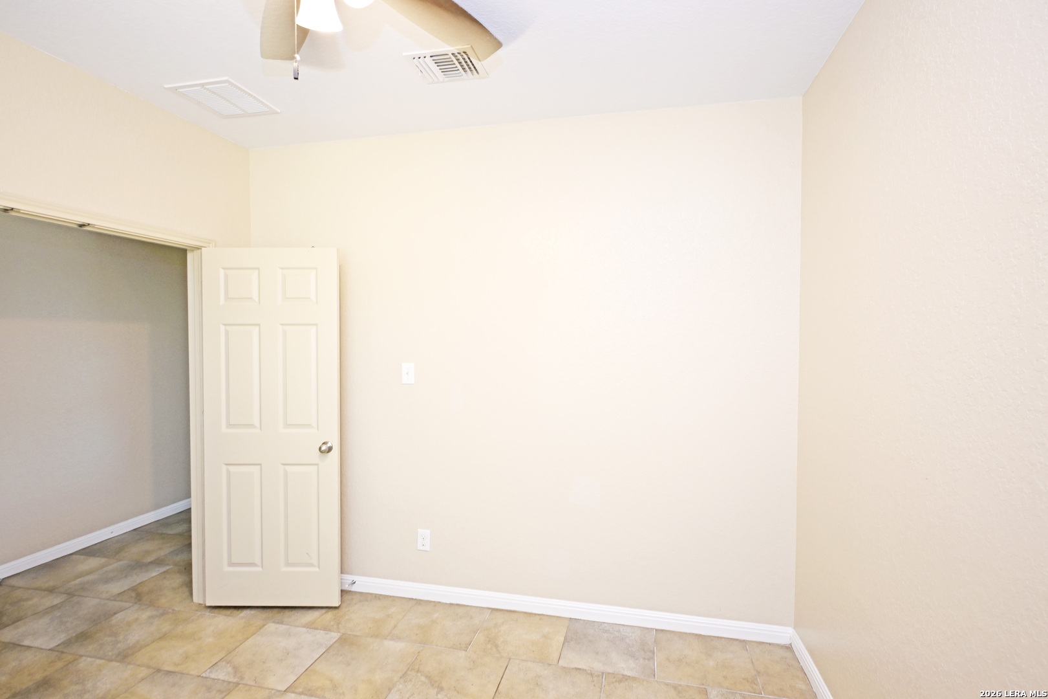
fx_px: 524
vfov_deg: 67.4
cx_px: 524
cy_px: 350
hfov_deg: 90.0
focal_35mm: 18
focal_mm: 12
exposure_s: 1/20
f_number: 3.5
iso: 180
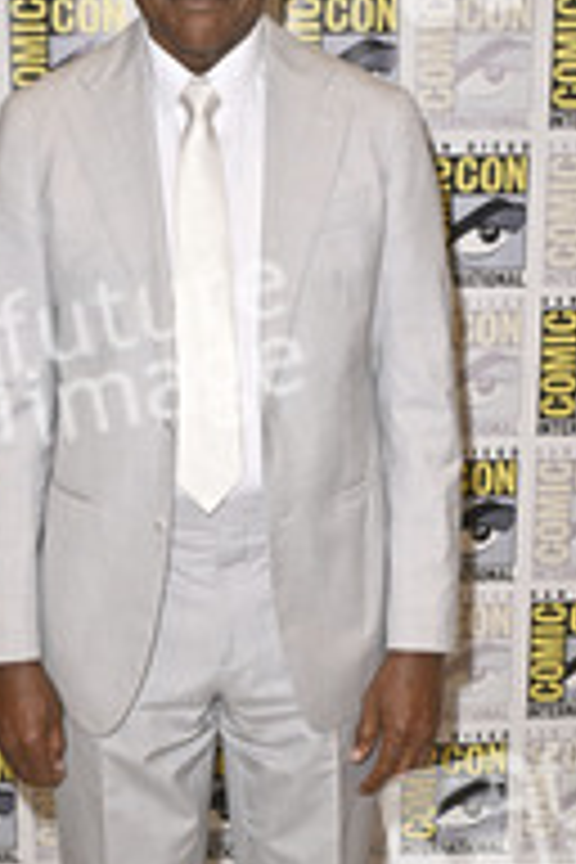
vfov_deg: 27.5
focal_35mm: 73
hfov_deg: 18.6
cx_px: 202
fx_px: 1752
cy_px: 594
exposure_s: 1/250
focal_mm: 35
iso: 2000
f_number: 6.3
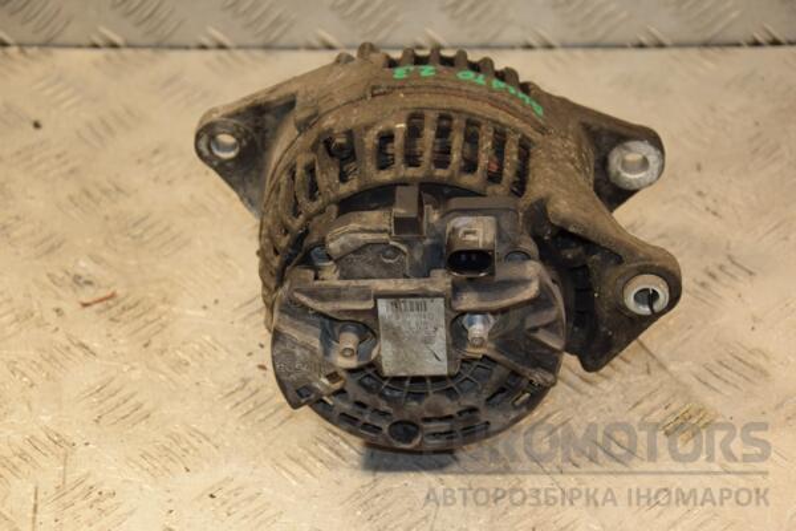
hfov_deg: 21.9
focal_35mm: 93
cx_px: 398
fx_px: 2056
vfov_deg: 14.7
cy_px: 266
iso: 800
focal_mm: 62
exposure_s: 1/200
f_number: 5.3
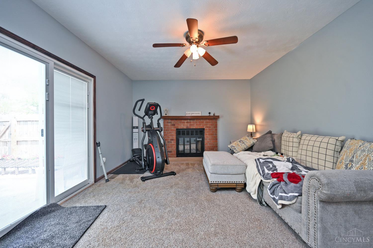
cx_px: 186
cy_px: 124
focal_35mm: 14
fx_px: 145
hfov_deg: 104.3
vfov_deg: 81.2
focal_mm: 14
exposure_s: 1/60
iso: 280
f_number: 4
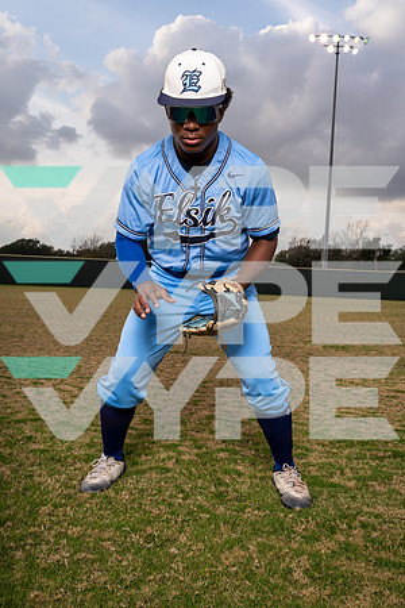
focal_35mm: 35
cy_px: 304
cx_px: 202
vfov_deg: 54.4
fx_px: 591
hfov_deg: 37.9
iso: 250
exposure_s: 1/250
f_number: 11
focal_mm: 35
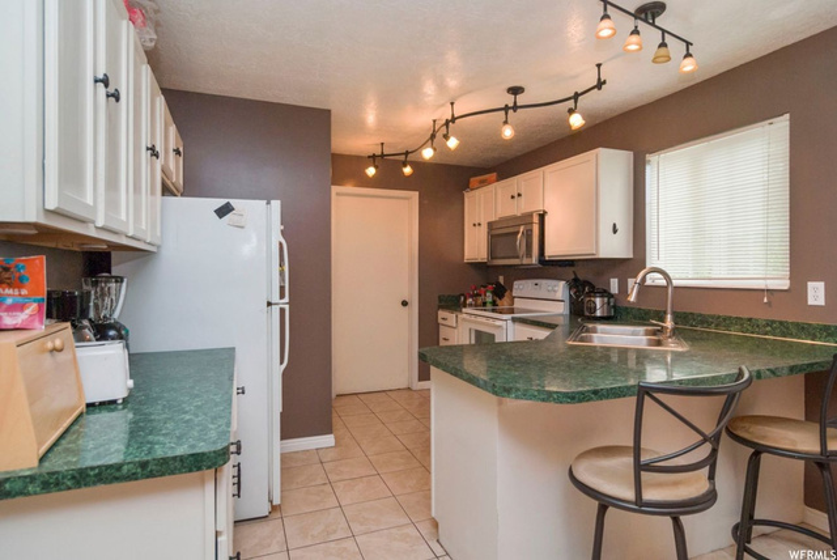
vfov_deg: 67.5
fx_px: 419
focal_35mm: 18
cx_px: 418
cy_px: 280
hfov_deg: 89.9
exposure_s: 1/60
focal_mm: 12
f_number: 5
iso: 200
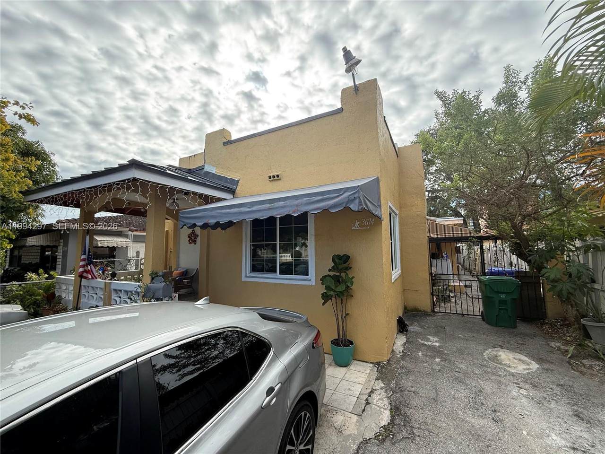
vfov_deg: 85.7
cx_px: 302
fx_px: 245
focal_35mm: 14
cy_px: 227
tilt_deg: +6.9
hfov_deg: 102.1
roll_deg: -0.4
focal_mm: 2.22
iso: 64
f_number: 2.2
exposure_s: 1/672
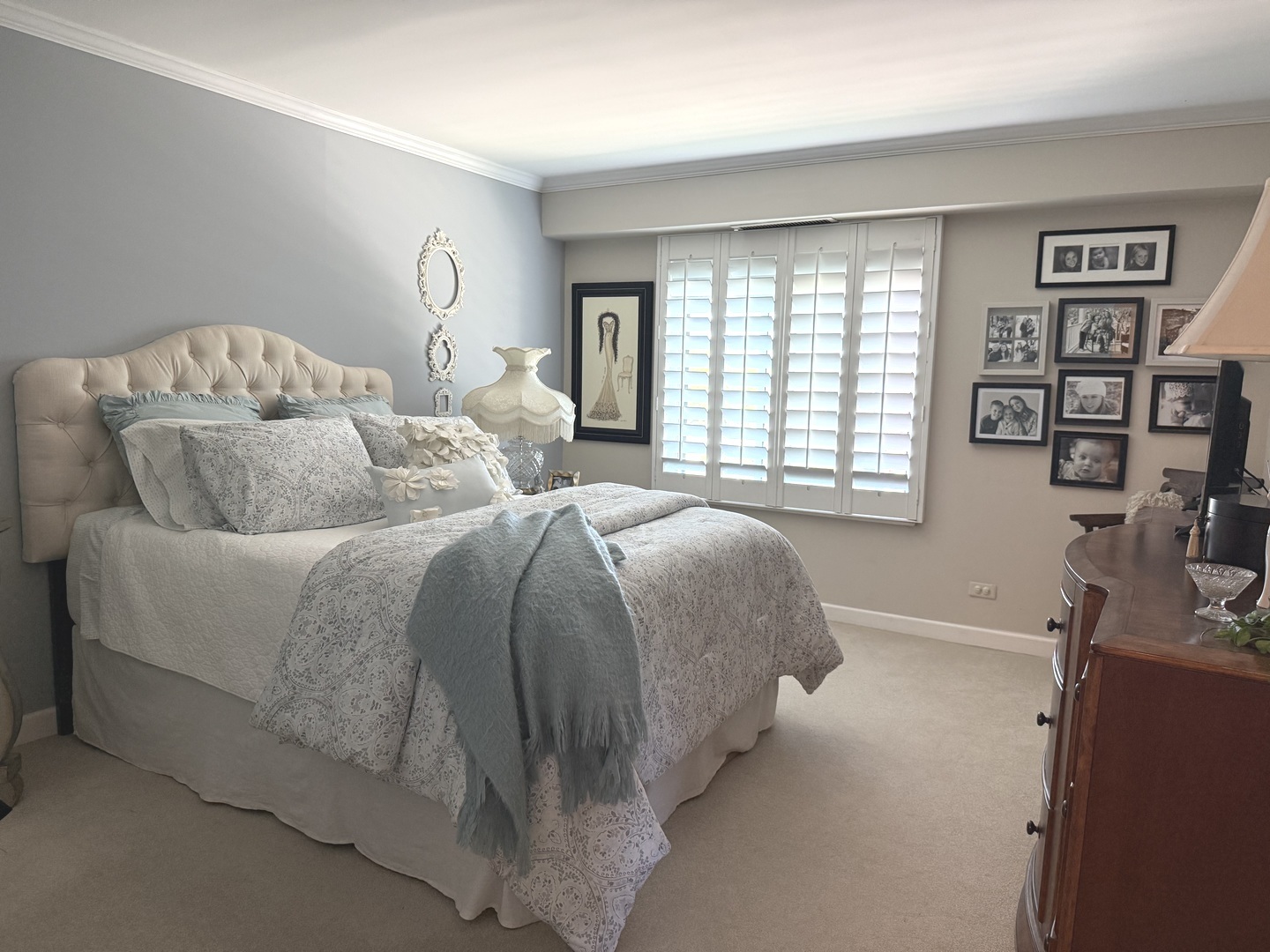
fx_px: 881
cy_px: 476
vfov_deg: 56.8
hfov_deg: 71.6
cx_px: 635
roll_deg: -1.7
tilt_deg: -5.3
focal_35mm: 24
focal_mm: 6.76
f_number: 1.78
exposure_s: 1/60
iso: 320
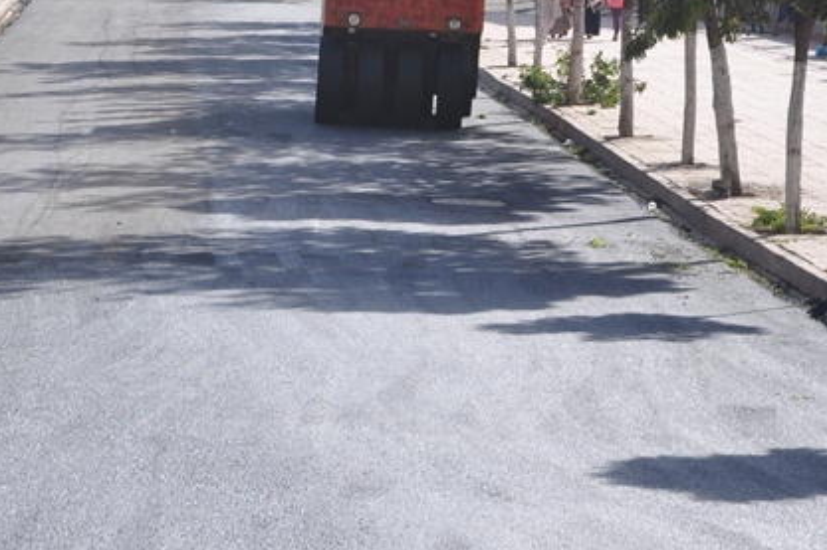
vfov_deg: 6.0
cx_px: 149
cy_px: 94
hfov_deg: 8.9
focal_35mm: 230
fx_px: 5277
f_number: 9
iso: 200
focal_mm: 80
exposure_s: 1/320
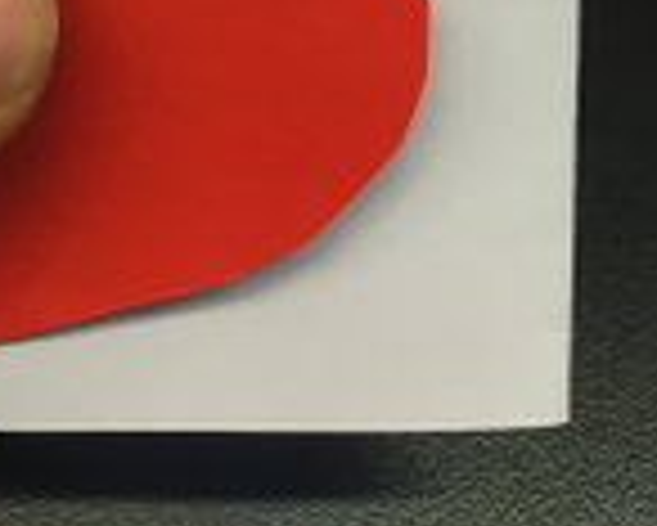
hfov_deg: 19.5
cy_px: -486
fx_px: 1810
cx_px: -117
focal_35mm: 93
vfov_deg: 14.2
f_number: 2.2
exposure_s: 1/33
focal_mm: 4.15
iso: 50
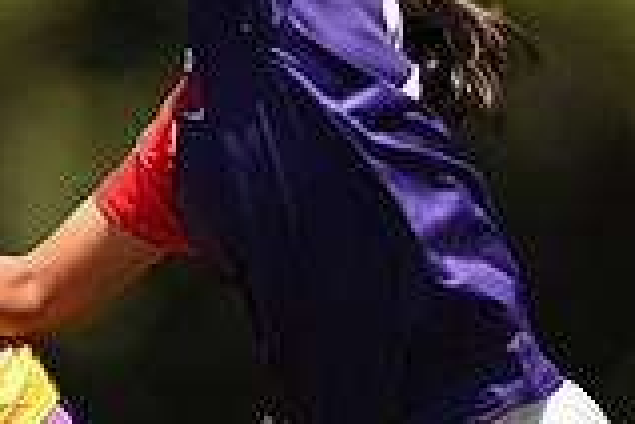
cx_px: 323
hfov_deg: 1.4
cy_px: 46
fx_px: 25715
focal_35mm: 1458
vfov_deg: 0.9
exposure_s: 1/1250
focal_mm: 400
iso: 100
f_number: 2.8
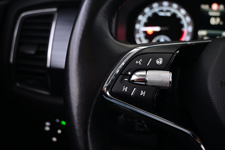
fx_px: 206
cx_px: 112
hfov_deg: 57.2
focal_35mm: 33
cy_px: 75
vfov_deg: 40.0
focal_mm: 22
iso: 4500
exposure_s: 1/40
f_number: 4
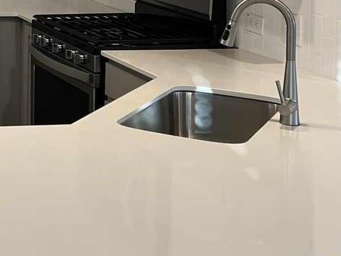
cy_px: -122
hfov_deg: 18.4
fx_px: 966
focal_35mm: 98
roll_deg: -0.7
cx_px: -123
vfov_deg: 14.2
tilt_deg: -0.4
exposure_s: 1/120
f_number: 1.5
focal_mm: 5.7
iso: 125
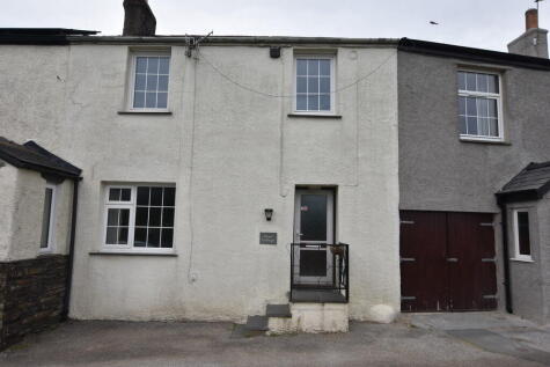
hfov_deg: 73.7
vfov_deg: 53.2
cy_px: 184
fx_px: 367
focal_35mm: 24
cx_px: 275
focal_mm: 16
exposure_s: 1/500
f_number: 8
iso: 500
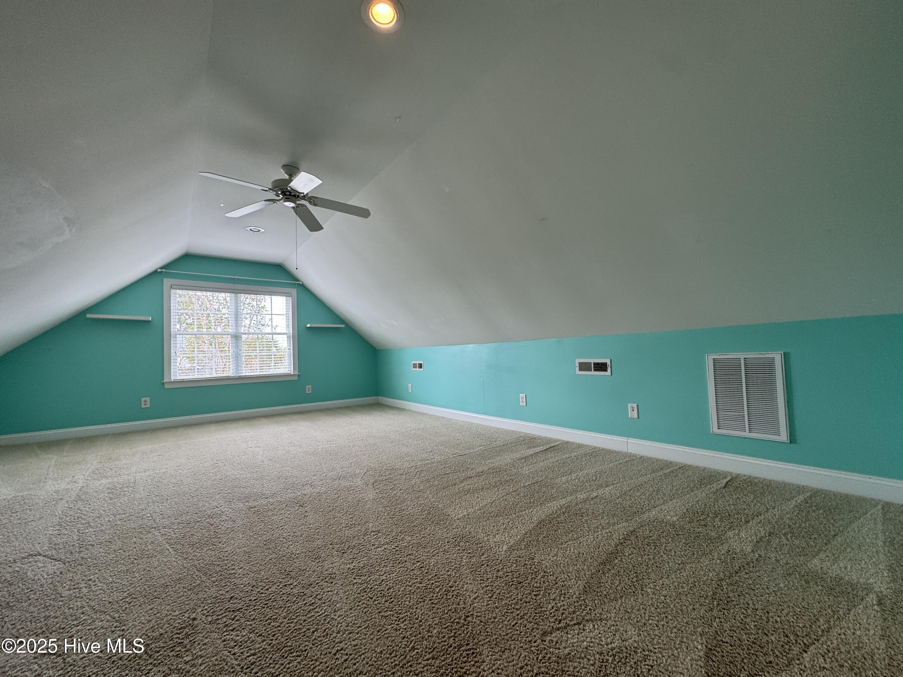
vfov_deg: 85.7
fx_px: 365
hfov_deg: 102.1
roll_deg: +2.6
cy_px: 338
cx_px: 452
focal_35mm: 14
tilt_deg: +2.1
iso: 80
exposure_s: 1/120
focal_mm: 2.22
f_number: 2.2
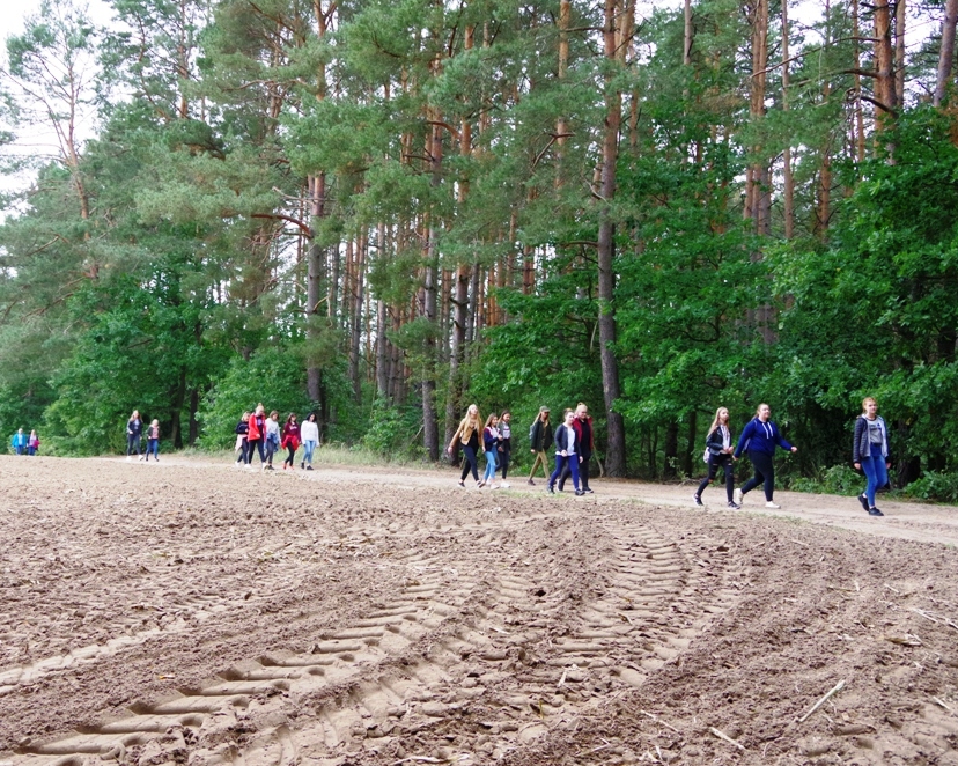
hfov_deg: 50.1
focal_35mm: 36
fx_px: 1020
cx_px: 414
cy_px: 377
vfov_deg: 41.1
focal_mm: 21
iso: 1600
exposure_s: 1/200
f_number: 8
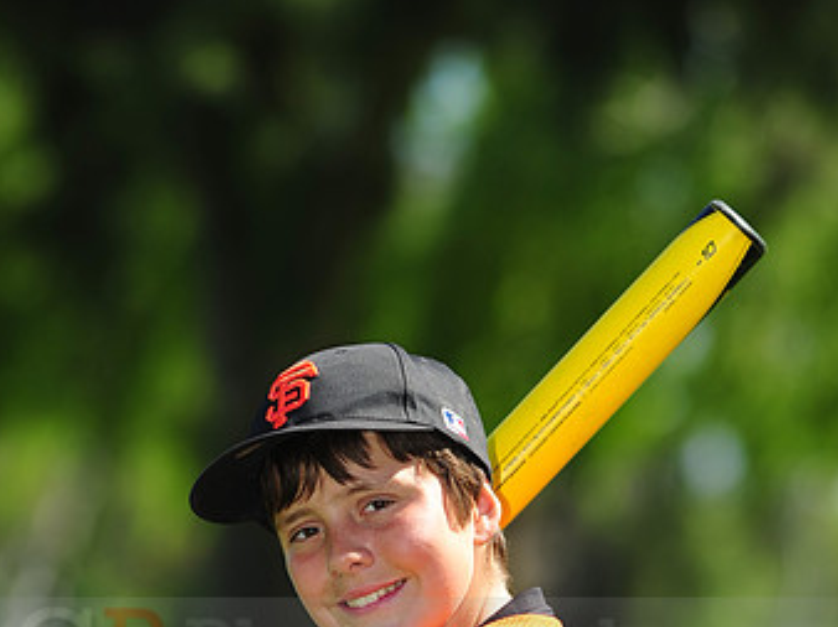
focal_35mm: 289
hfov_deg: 6.9
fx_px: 6991
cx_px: 367
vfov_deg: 5.1
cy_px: 632
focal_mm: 175
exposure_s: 1/1000
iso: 200
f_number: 4.5
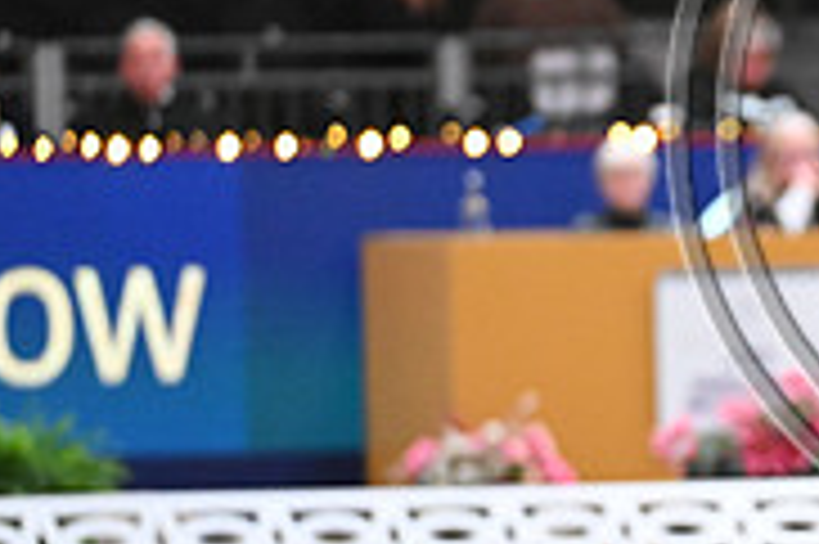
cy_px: 61
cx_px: 1080
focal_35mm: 1052
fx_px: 23911
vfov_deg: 1.3
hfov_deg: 2.0
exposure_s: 1/640
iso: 6400
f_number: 4
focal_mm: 330
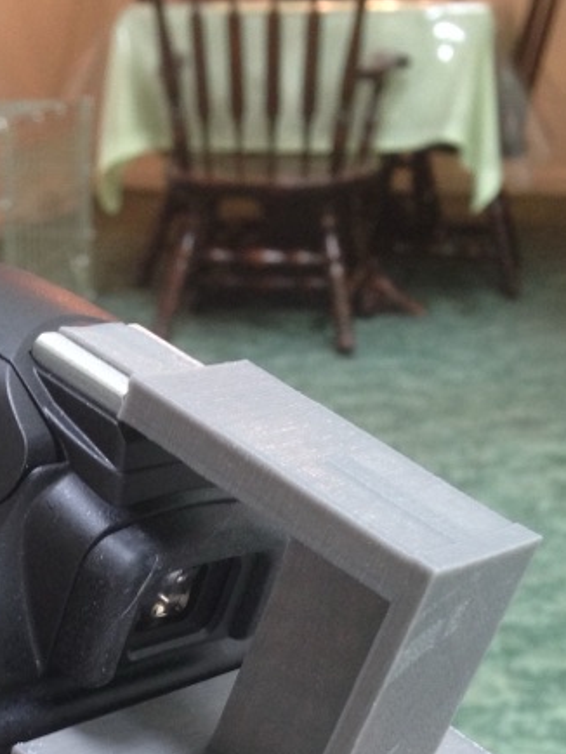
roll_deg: +1.2
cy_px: 685
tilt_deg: -20.5
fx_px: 1655
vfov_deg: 24.9
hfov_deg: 19.2
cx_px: 101
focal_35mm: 76
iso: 125
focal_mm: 4.12
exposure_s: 1/20
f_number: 2.4
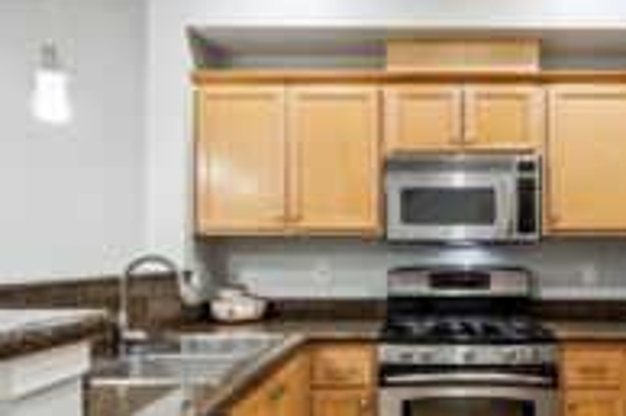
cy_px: 263
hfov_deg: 59.1
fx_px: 539
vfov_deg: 41.9
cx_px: 413
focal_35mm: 31
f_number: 9
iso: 250
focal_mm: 10
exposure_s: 1/4
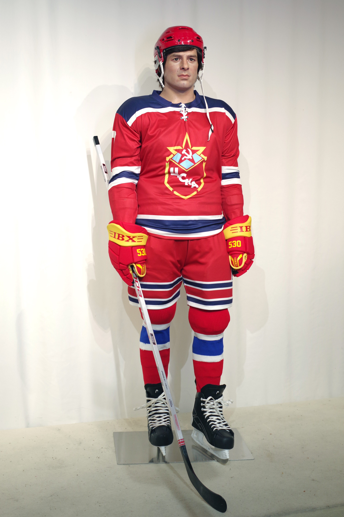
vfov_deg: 38.2
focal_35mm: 52
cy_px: 258
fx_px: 747
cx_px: 172
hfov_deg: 25.9
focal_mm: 35
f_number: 4
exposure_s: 1/100
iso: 400
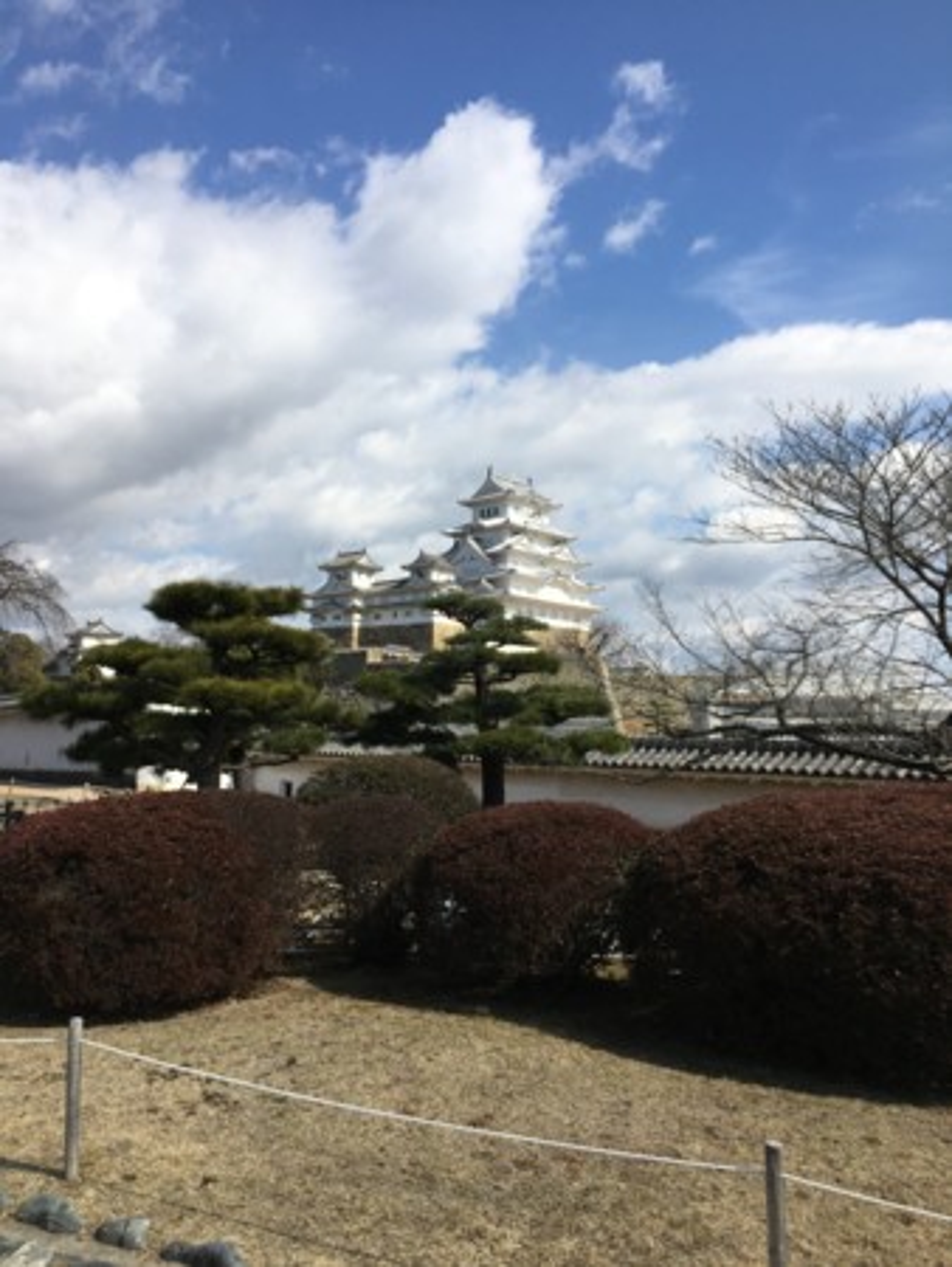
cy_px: 634
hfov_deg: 48.3
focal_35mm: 29
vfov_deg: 61.6
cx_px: 476
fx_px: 1062
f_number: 2.2
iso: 25
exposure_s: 1/2262
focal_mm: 4.15
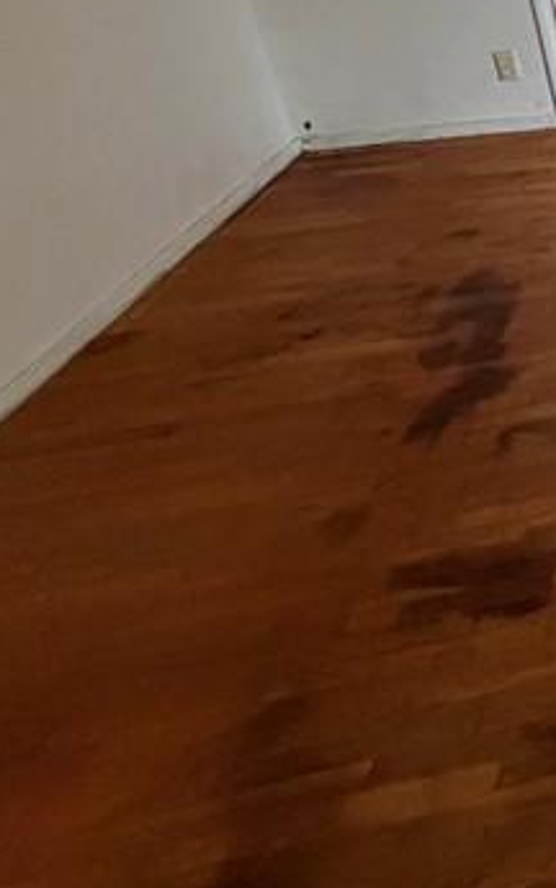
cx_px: 1225
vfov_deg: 41.8
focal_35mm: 44
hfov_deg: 16.9
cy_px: 95
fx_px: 1065
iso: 800
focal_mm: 2.22
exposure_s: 1/60
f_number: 2.2
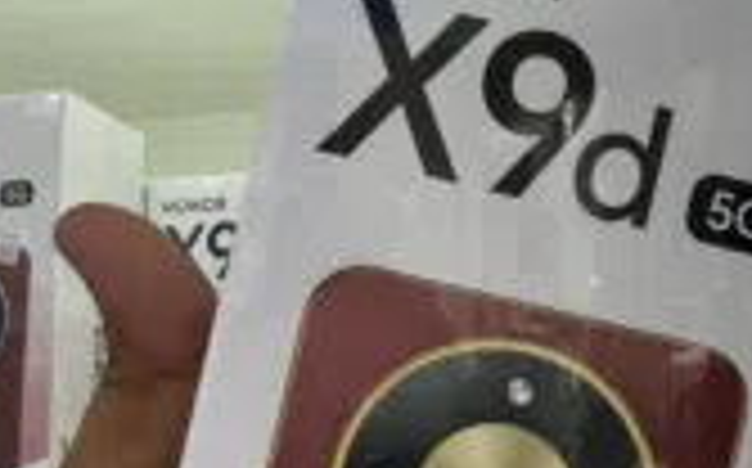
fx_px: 1249
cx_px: 401
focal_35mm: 61
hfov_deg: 33.5
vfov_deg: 20.4
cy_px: 490
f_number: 2.2
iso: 64
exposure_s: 1/484
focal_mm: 2.22
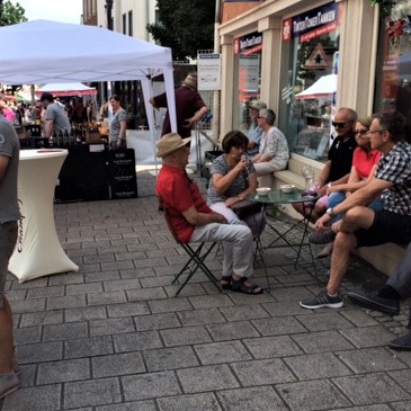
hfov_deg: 37.4
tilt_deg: -11.0
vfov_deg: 37.5
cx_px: 161
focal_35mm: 45
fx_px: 604
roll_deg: +1.5
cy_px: 216
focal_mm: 4.15
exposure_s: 1/1109
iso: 32
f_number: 2.2
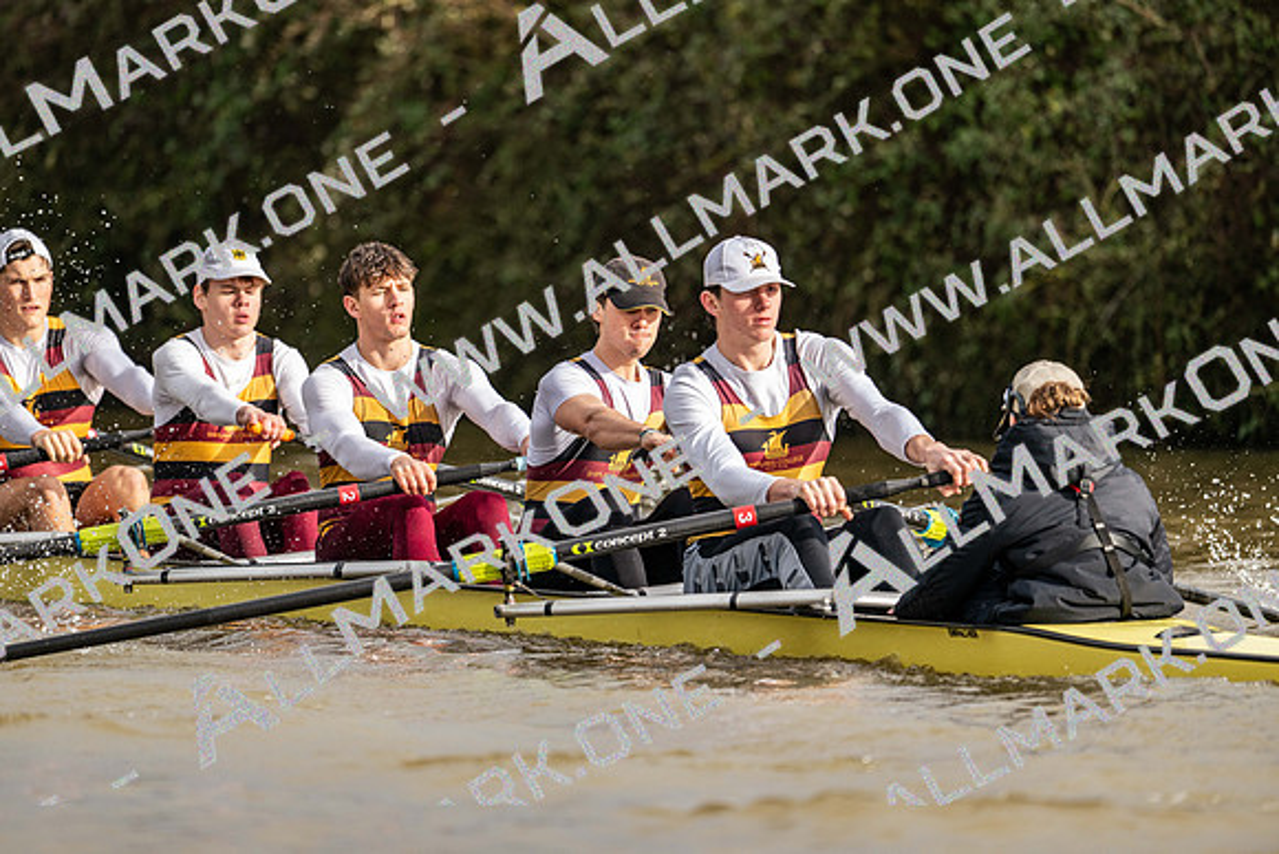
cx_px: 640
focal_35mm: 400
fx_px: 14214
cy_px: 427
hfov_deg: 5.2
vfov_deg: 3.4
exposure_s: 1/1600
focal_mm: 400
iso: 360
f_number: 4.5
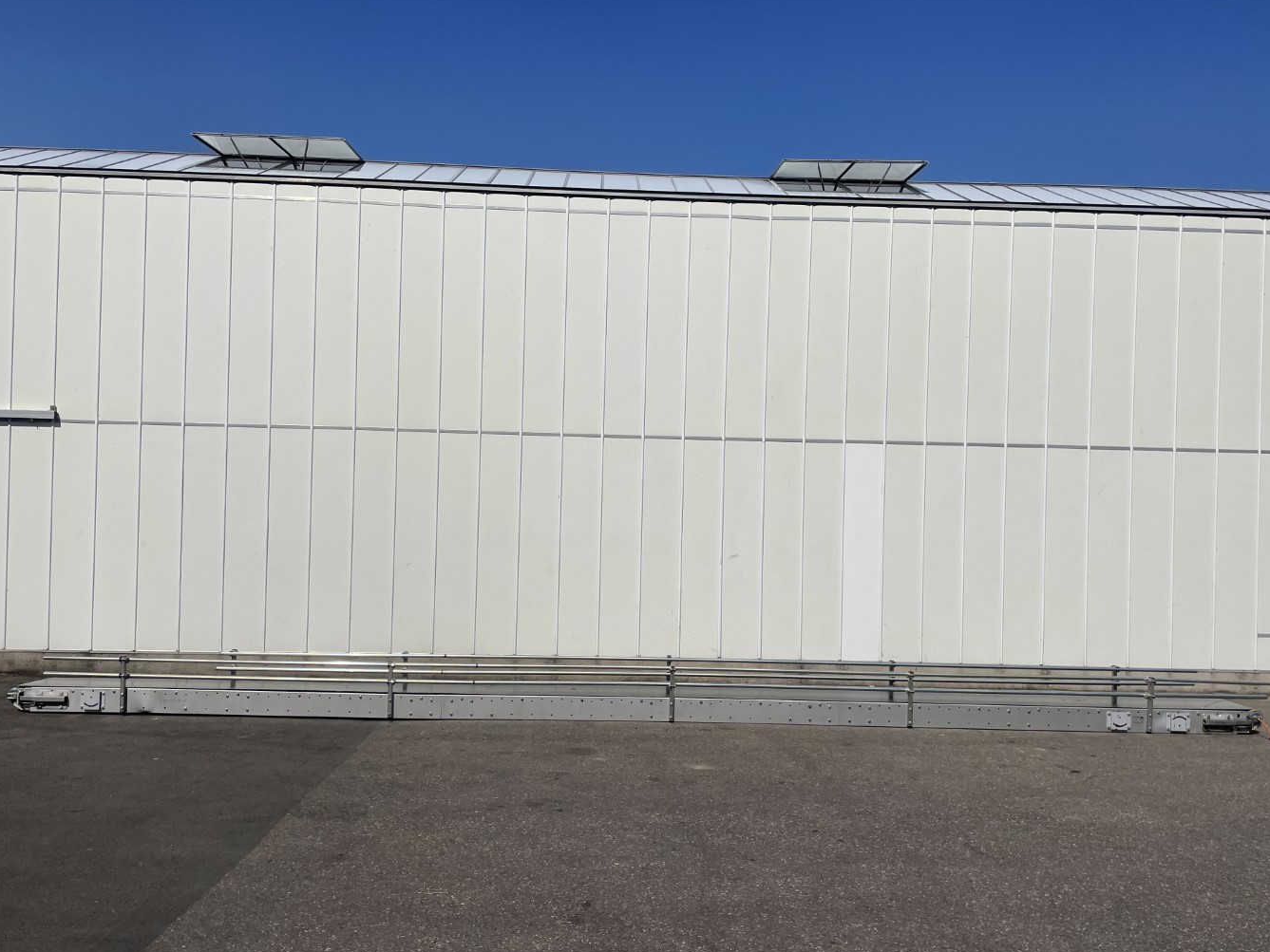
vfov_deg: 49.8
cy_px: 476
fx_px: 1027
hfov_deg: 63.4
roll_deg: -1.6
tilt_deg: +0.1
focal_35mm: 28
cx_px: 650
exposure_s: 1/14925
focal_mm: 4.2
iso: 32
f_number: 1.6
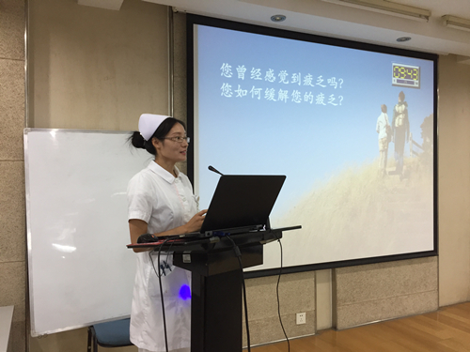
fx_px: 394
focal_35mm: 29
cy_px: 176
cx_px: 235
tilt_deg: -0.8
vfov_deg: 48.2
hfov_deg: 61.7
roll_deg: -0.3
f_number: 2.2
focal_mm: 4.15
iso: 125
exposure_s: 1/33
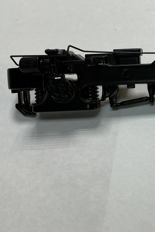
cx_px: 195
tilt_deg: -52.8
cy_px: 85
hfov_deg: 23.4
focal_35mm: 52
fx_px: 336
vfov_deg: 37.9
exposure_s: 1/186
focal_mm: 3
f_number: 1.8
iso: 20
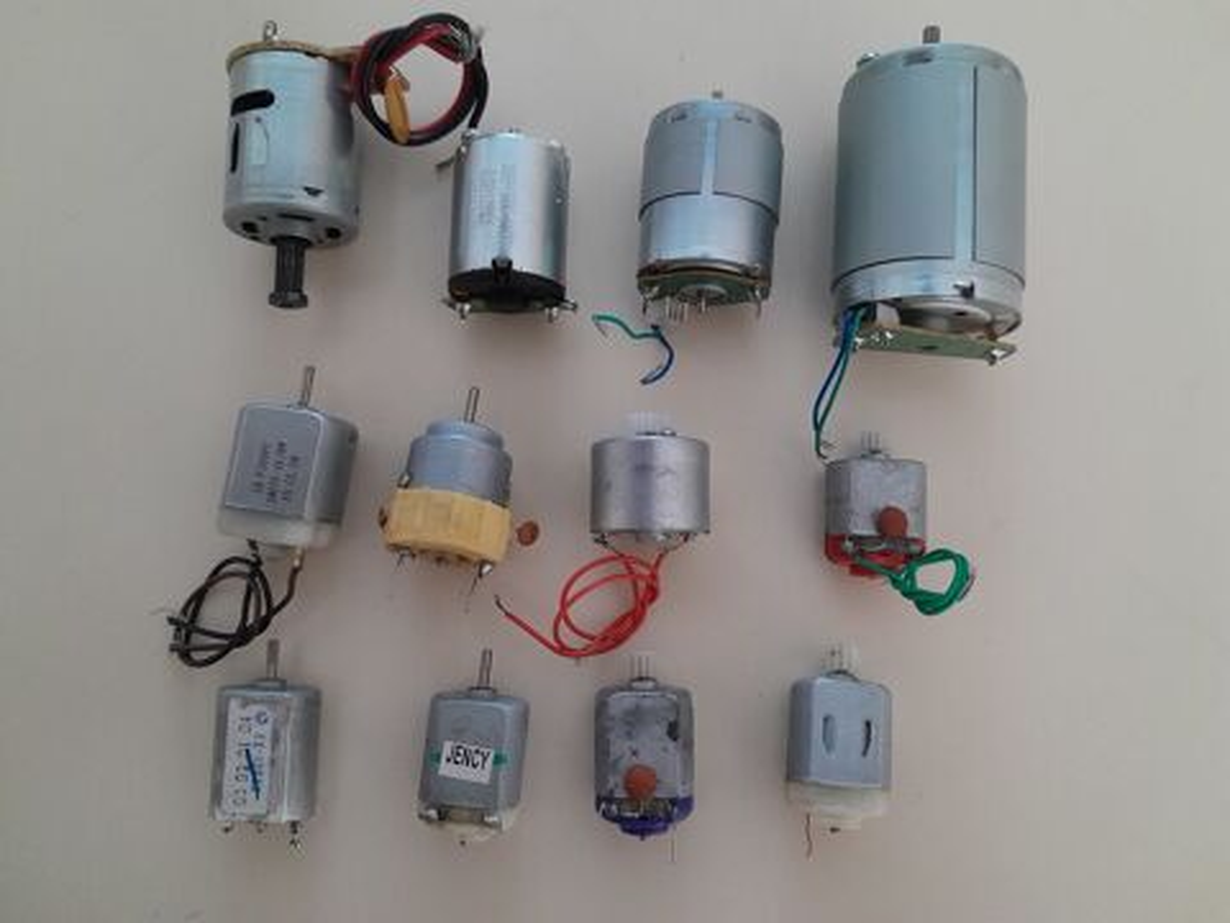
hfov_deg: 65.3
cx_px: 615
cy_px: 462
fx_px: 959
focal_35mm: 27
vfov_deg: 51.4
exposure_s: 1/50
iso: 400
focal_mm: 4
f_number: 1.8
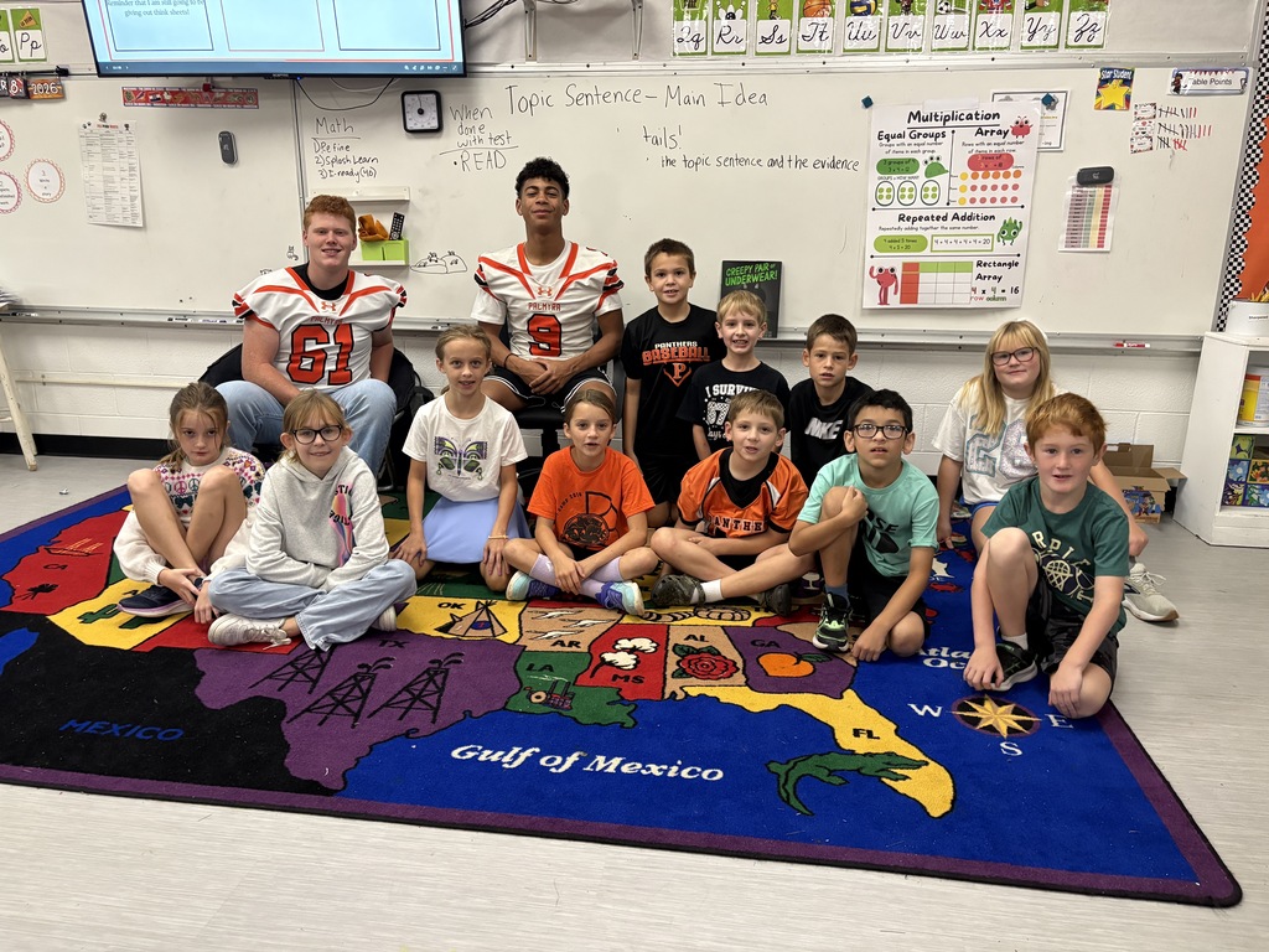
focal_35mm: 26
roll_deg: -0.3
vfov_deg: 53.1
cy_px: 476
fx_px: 953
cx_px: 634
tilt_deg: -14.5
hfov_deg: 67.3
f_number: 1.6
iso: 320
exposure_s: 1/60
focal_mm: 5.96
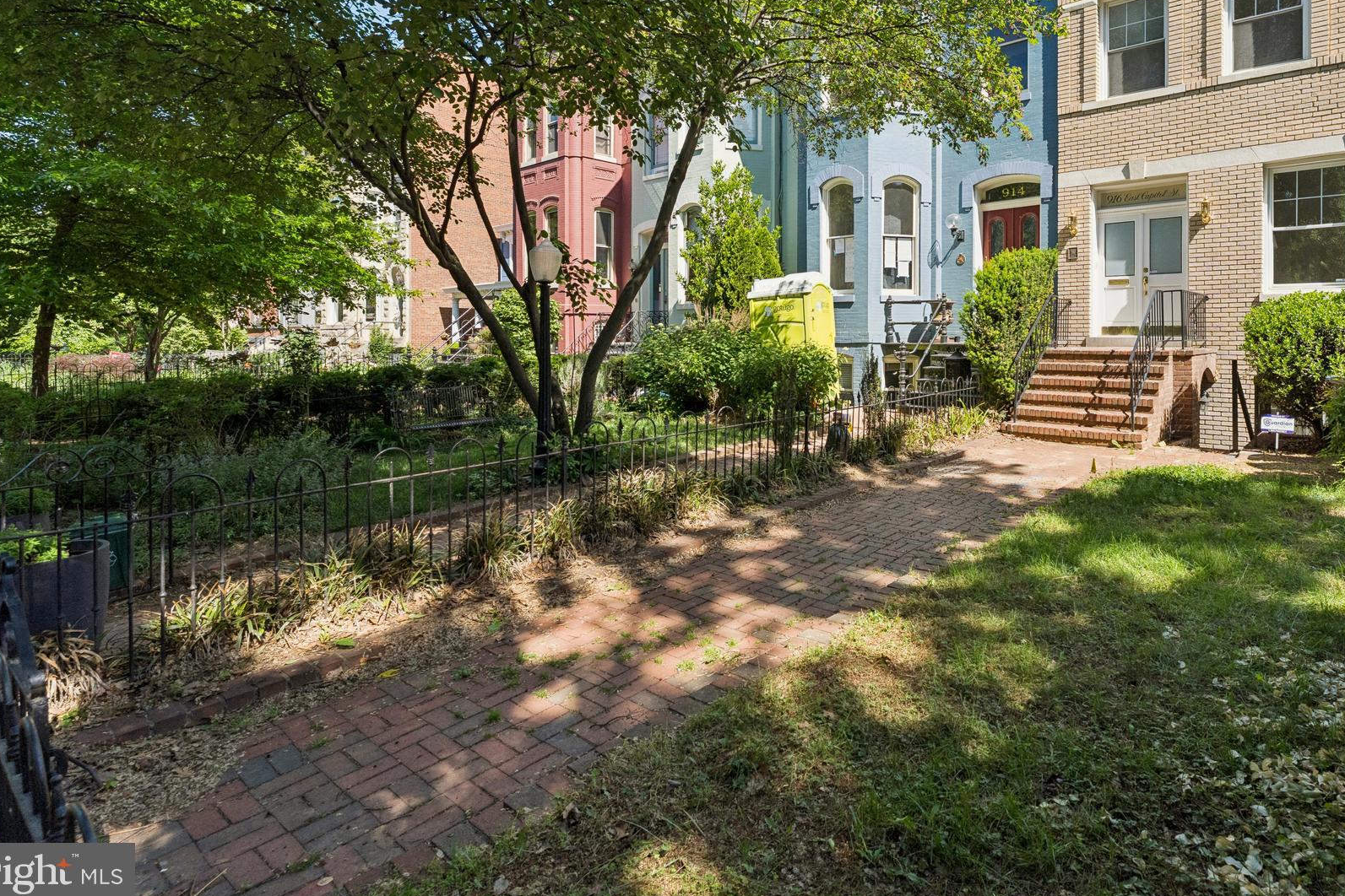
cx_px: 812
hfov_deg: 85.3
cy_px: 329
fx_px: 716
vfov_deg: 63.1
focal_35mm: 19
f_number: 7.1
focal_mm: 14.9
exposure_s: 1/1600
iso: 1250
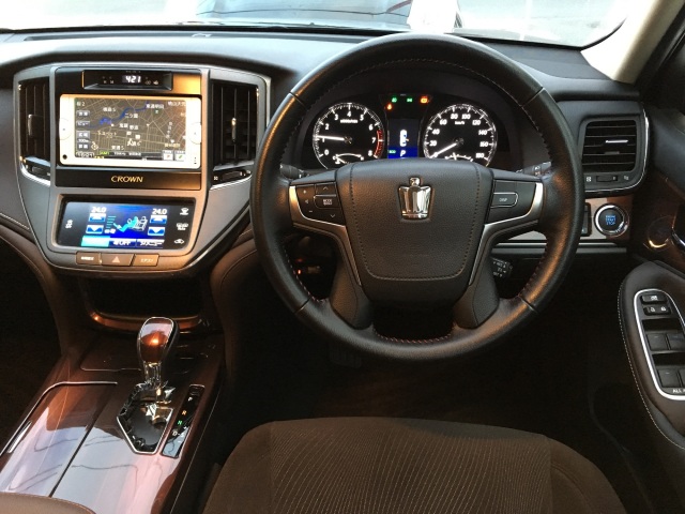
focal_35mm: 29
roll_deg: +1.6
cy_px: 257
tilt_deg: -31.6
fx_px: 574
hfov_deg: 61.7
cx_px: 342
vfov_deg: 48.2
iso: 250
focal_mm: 4.15
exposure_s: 1/15
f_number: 2.2
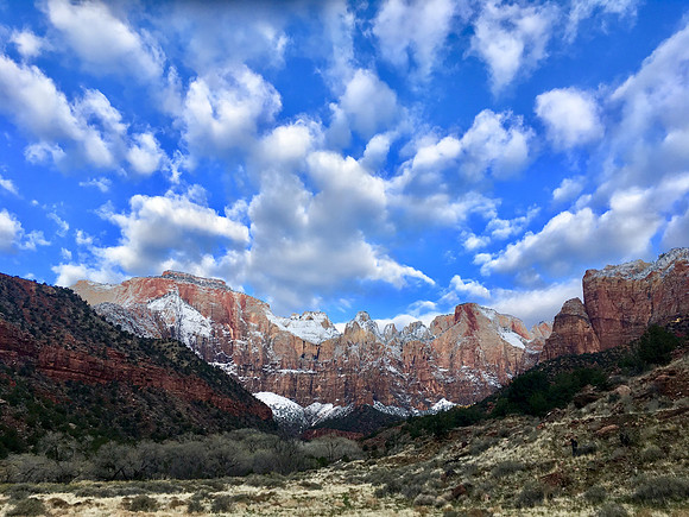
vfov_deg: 48.2
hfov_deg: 61.7
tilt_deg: +20.9
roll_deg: -1.2
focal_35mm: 29
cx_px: 344
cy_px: 258
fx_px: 577
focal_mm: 4.15
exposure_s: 1/430
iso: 25
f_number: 2.2
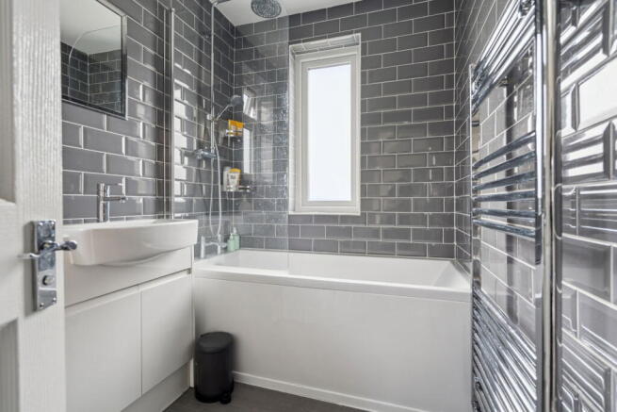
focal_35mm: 16
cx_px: 308
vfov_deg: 73.8
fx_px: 274
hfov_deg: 96.7
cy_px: 206
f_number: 5.6
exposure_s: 1/25
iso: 640
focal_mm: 16
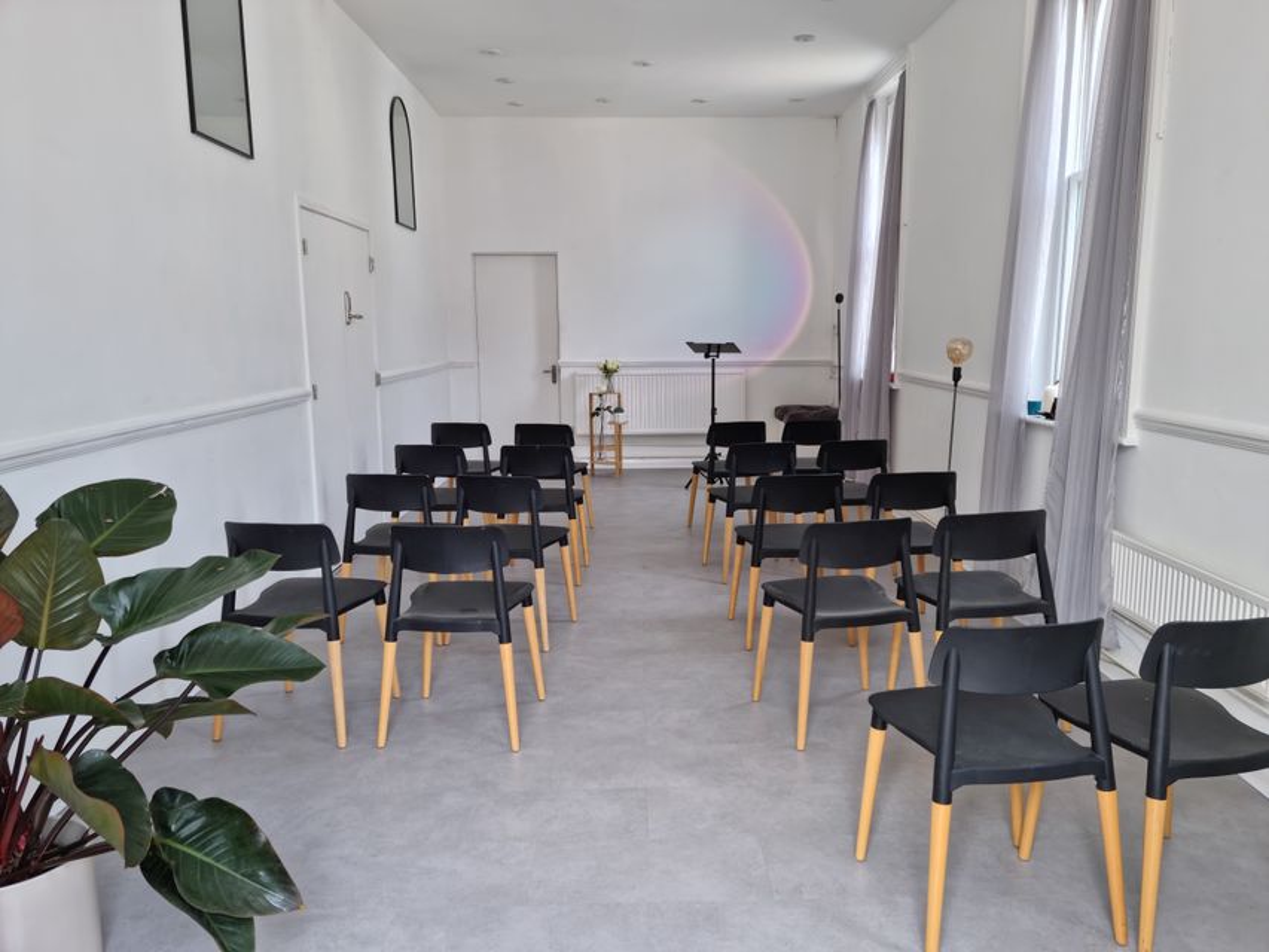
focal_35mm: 27
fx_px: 990
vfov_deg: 51.4
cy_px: 476
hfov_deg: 65.3
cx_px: 634
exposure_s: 1/50
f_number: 2
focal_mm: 5.9
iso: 25
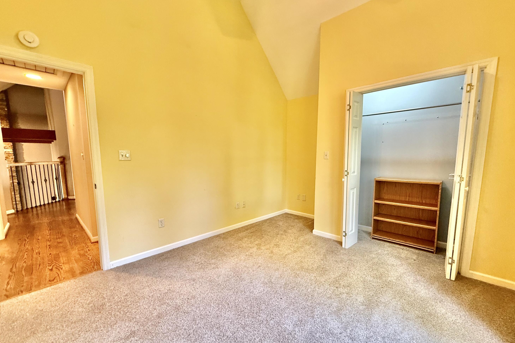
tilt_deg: -5.7
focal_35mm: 15
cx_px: 262
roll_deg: -0.3
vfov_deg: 77.3
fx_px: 215
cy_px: 181
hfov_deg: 100.4
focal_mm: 2.22
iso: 400
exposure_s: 1/60
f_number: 2.2
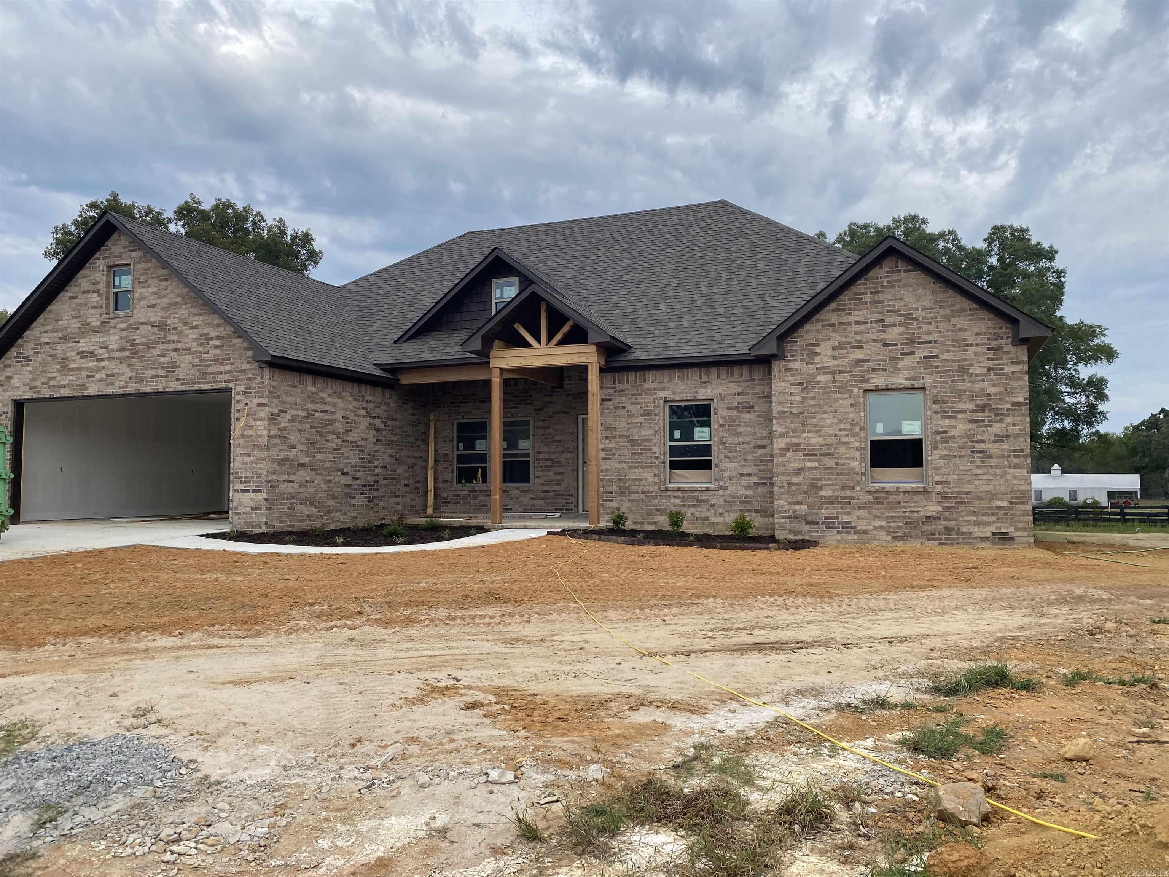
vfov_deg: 53.1
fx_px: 878
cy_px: 438
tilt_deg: +3.4
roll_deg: -0.2
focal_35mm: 26
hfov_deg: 67.3
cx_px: 584
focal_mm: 4.25
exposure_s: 1/1258
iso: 32
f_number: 1.8
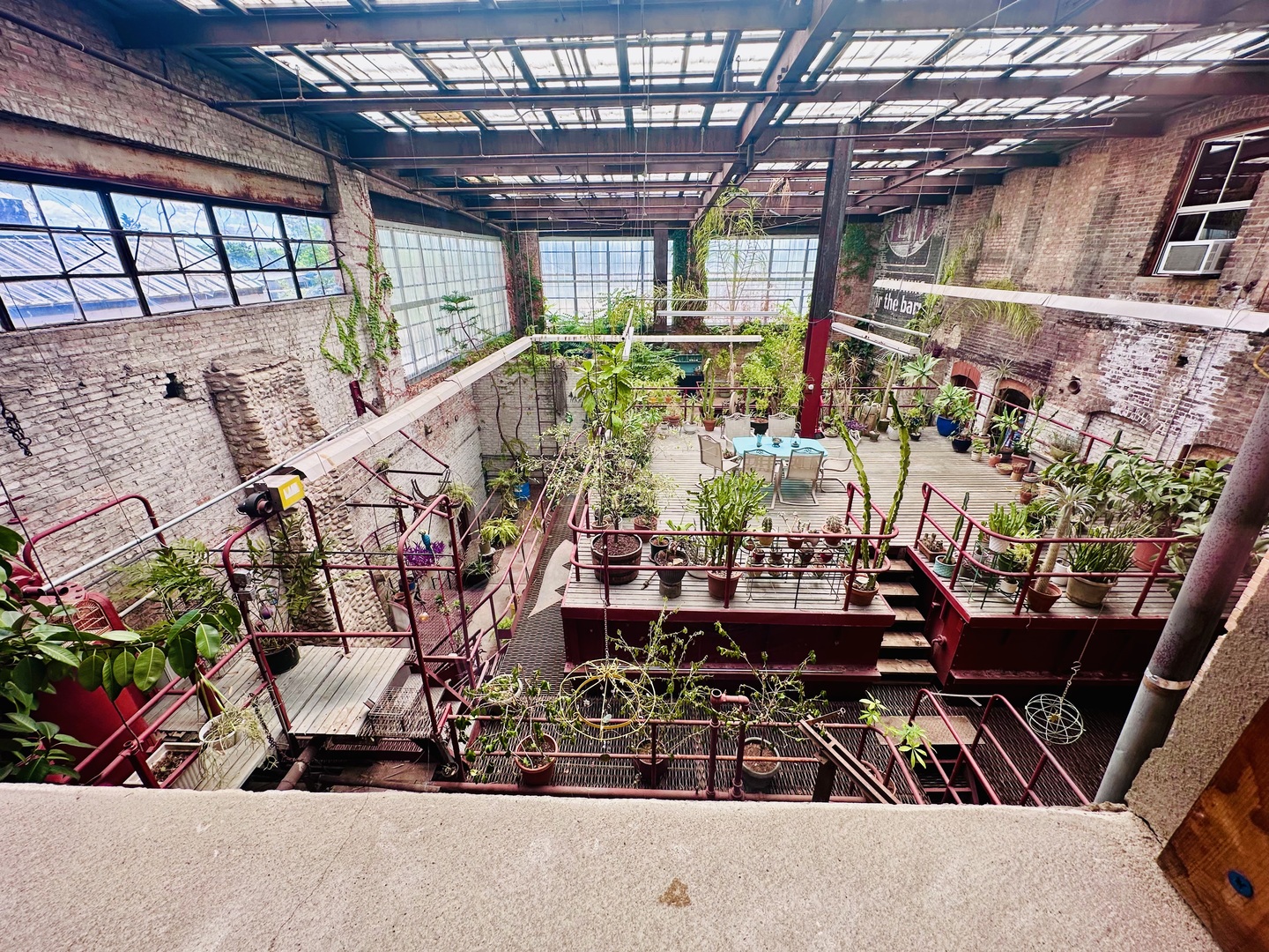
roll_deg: +0.4
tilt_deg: -21.8
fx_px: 513
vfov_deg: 85.7
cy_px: 476
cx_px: 634
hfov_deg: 102.1
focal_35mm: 14
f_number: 2.2
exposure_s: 1/207
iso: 40
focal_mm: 2.22
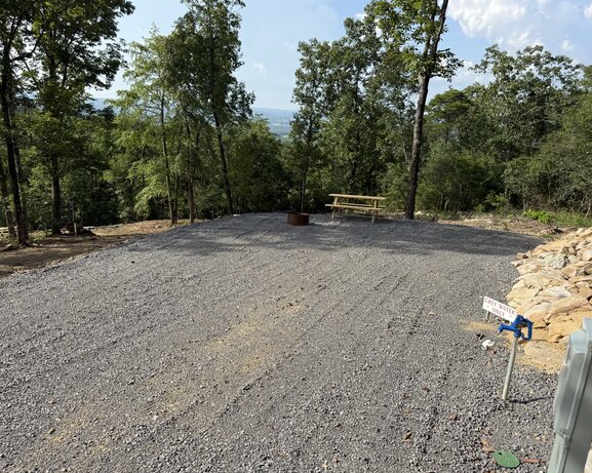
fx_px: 455
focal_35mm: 26
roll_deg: -3.9
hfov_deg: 66.1
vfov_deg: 54.9
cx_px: 295
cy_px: 234
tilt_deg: -14.2
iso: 80
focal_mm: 6.76
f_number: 1.78
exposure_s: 1/2370
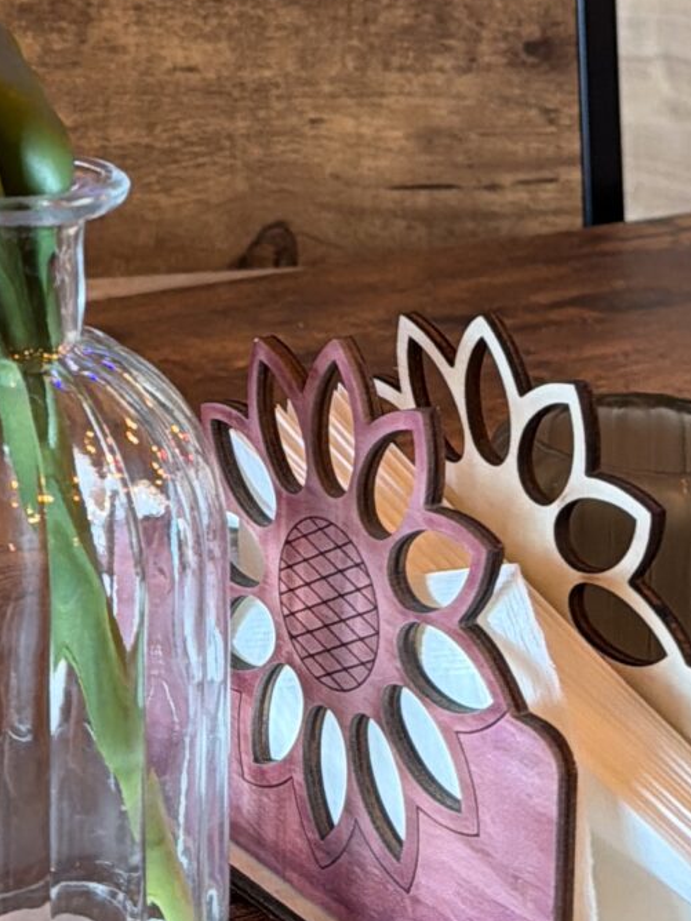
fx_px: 2449
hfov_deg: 15.9
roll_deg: -0.7
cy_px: -263
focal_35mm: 92
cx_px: 83
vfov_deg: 19.7
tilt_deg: -1.1
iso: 250
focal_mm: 6.76
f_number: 1.78
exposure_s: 1/50
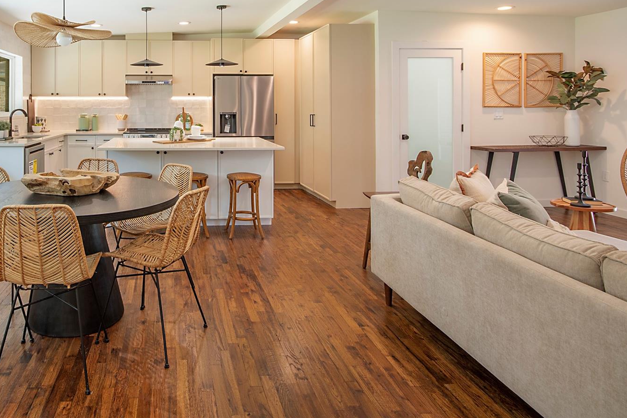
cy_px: 105
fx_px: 400
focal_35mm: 23
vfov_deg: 52.7
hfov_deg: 72.9
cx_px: 190
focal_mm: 10
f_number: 8
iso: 100
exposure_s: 1/6
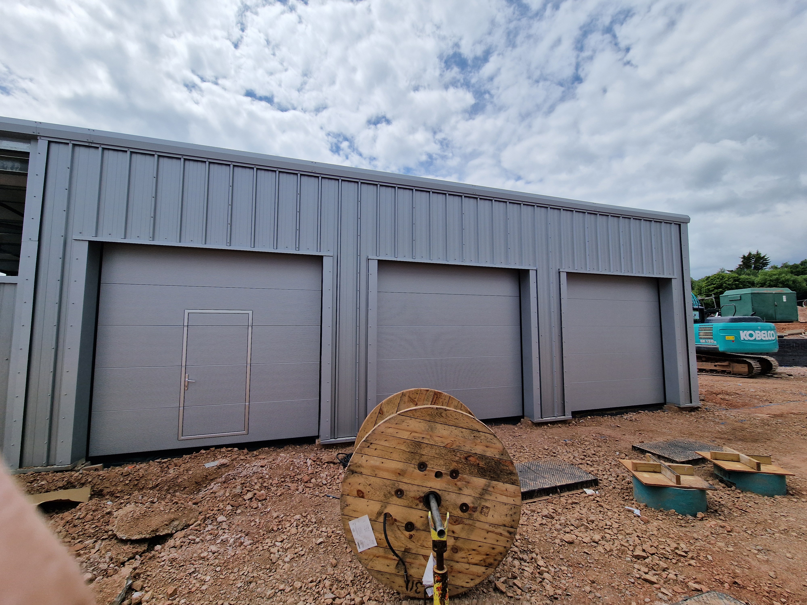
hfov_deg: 106.2
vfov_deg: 89.9
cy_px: 302
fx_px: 303
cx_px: 404
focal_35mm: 13
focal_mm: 2.2
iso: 50
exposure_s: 1/4512
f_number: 2.2
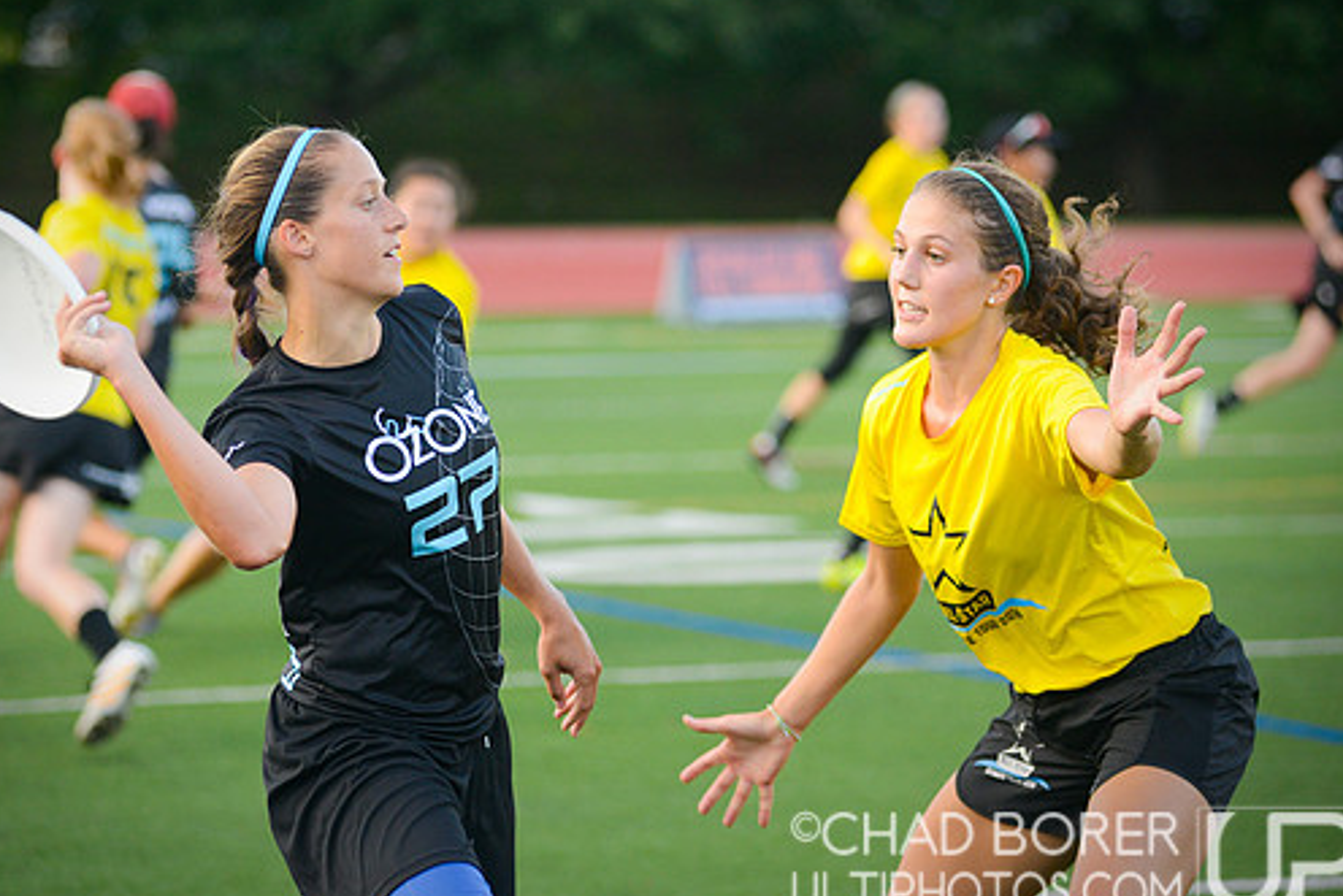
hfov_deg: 13.0
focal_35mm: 158
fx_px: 5896
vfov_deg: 8.7
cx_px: 612
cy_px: 421
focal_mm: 135
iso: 1250
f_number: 3.5
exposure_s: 1/800
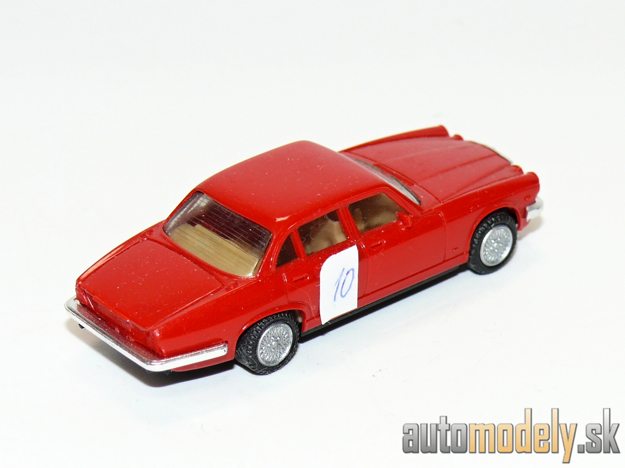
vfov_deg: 10.4
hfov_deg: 13.8
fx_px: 2582
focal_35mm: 143
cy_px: 234
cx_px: 312
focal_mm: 16.9
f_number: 4
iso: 100
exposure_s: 1/30
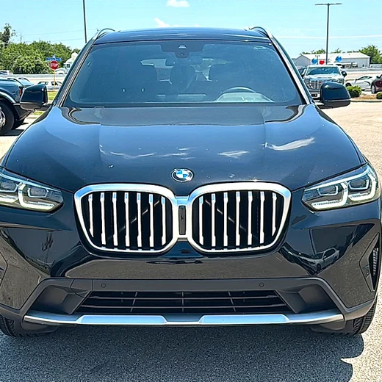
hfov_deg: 38.3
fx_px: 549
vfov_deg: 38.3
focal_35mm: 44
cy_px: 191
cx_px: 179
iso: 80
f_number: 1.78
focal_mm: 6.86
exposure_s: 1/4219
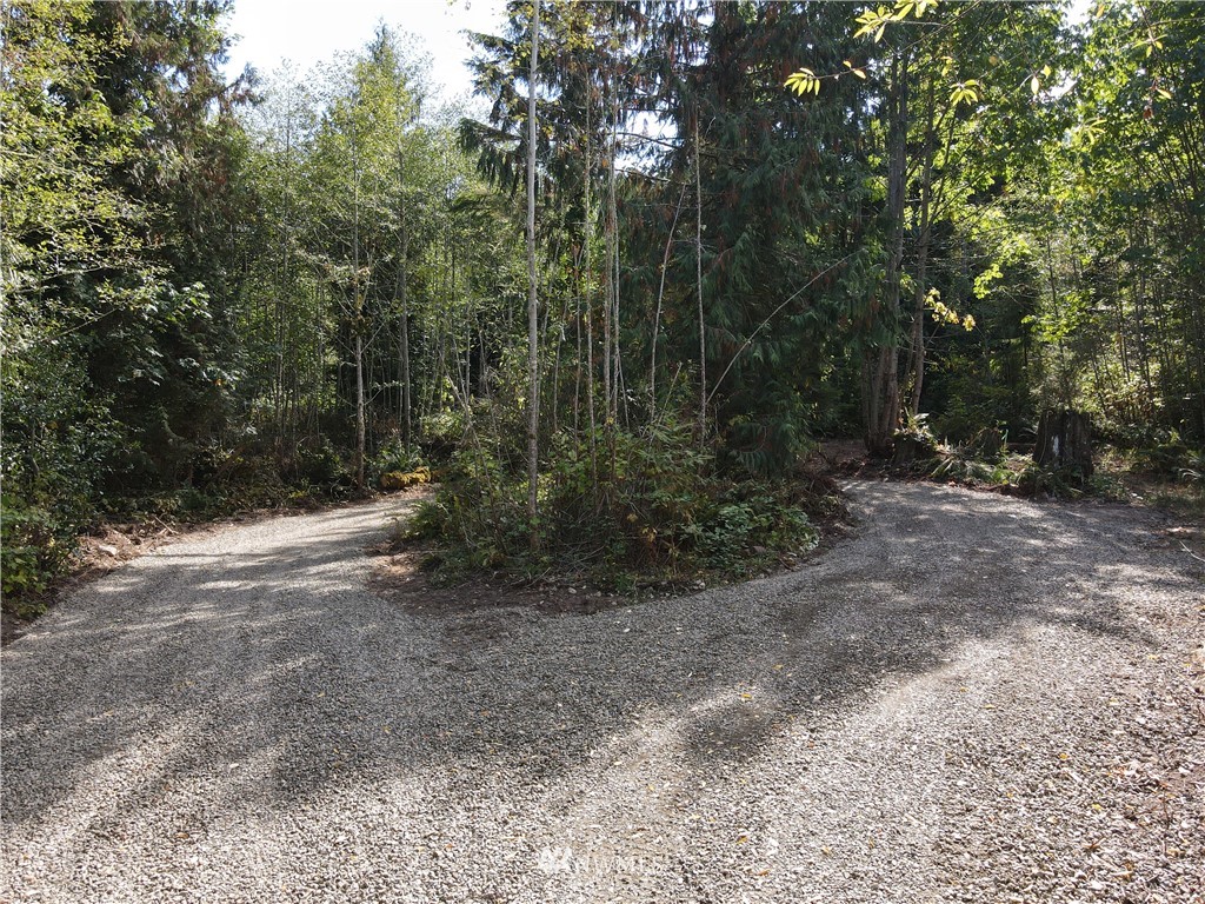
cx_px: 602
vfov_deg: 56.8
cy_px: 452
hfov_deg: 71.6
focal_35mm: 24
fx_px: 835
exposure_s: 1/160
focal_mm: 4.5
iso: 100
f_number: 2.8
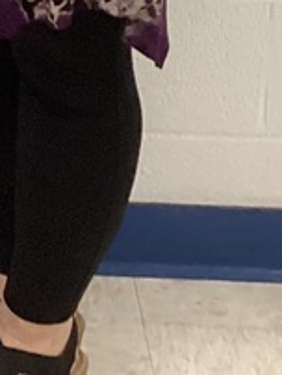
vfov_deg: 10.6
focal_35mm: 157
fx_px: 1702
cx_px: -223
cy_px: -555
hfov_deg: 9.1
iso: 320
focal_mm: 3.3
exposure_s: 1/50
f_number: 2.4
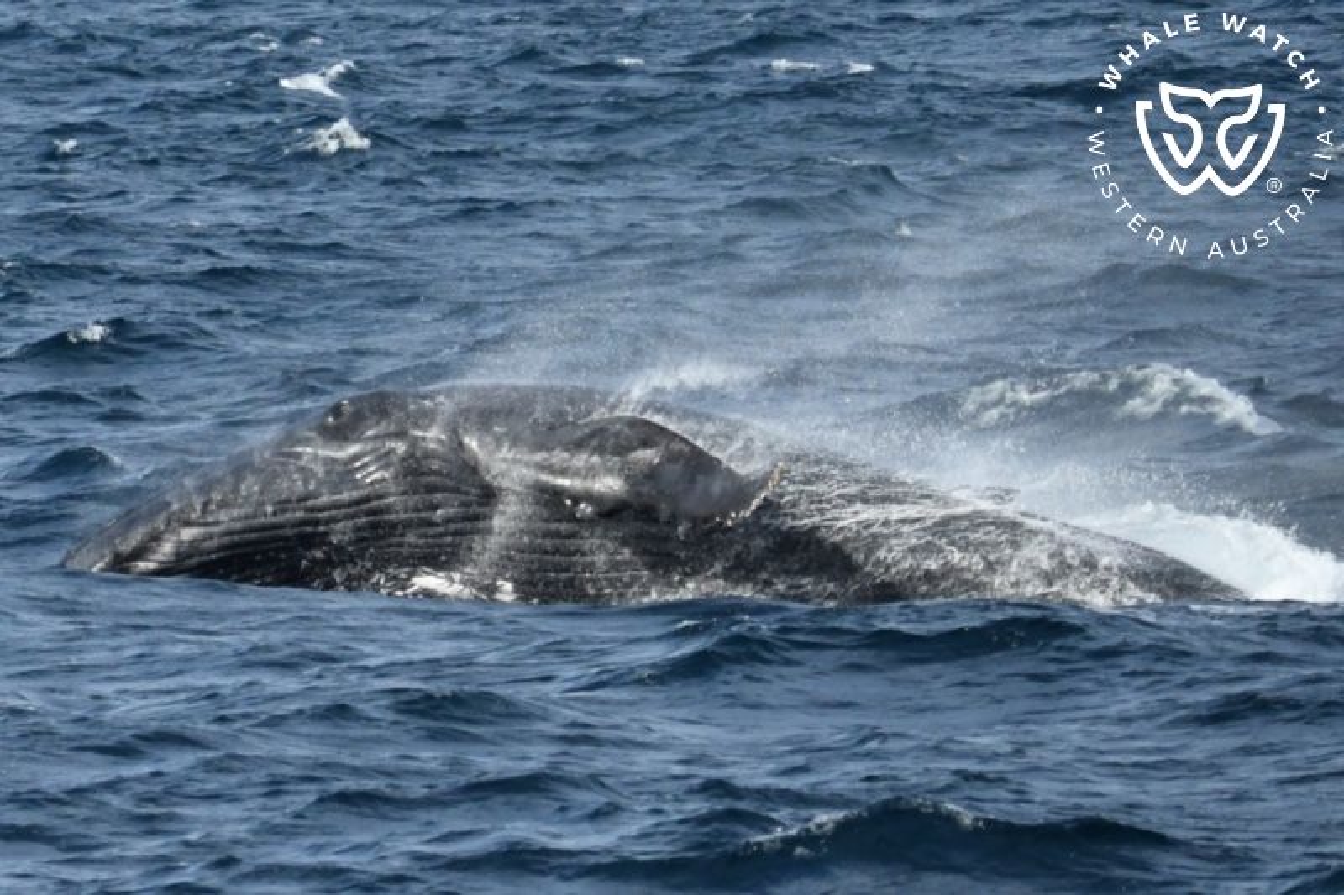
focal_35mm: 270
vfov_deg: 5.1
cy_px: 448
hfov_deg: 7.6
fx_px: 10077
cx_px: 672
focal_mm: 270
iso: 1250
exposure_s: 1/8000
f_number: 5.6
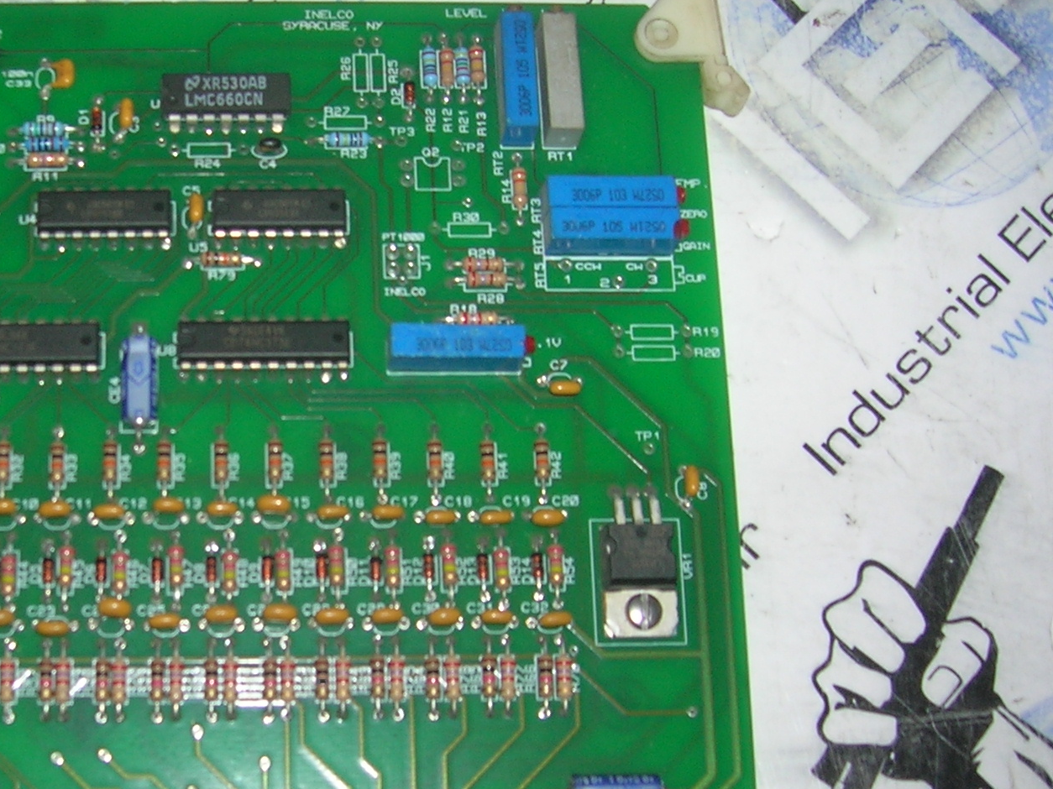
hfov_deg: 30.6
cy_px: 458
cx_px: 240
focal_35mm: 62
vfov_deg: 23.6
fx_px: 1886
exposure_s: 1/60.1
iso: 50
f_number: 2.9
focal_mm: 5.7
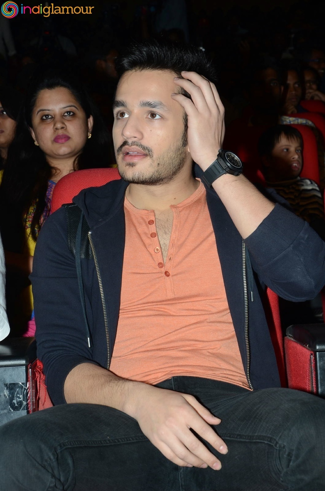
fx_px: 1184
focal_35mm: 87
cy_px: 246
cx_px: 162
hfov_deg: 15.6
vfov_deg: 23.4
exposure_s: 1/125
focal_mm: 58
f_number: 8
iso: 400
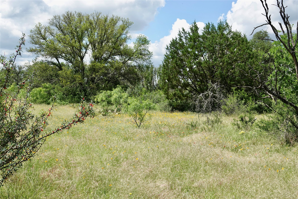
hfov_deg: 39.6
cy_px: 100
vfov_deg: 27.0
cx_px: 149
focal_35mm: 50
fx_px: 414
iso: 100
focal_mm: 18.21
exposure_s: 1/640
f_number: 4
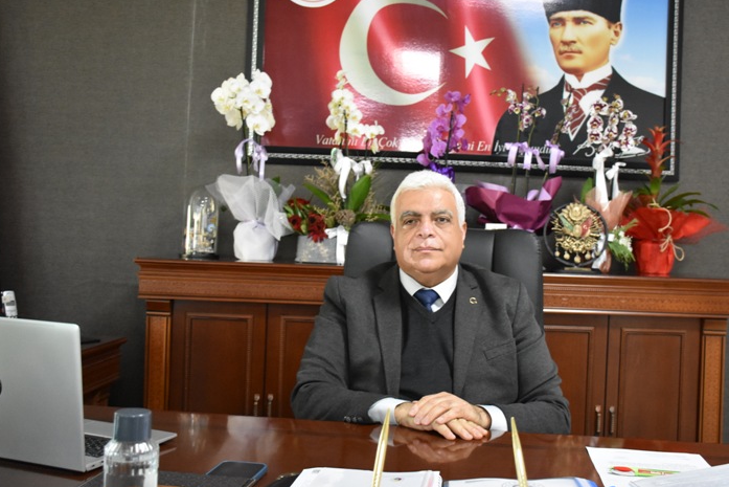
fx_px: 801
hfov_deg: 48.9
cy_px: 223
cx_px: 394
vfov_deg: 33.7
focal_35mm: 40
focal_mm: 23
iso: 3200
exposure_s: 1/60
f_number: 4
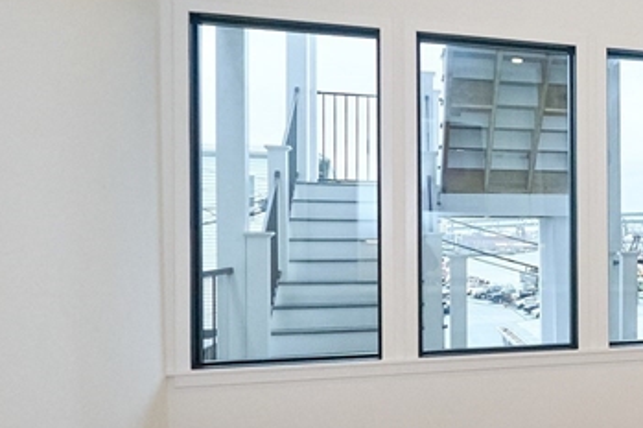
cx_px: 757
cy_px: 231
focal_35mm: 44
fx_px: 785
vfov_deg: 30.4
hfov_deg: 35.7
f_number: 5.6
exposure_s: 1/250
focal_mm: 10
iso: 800
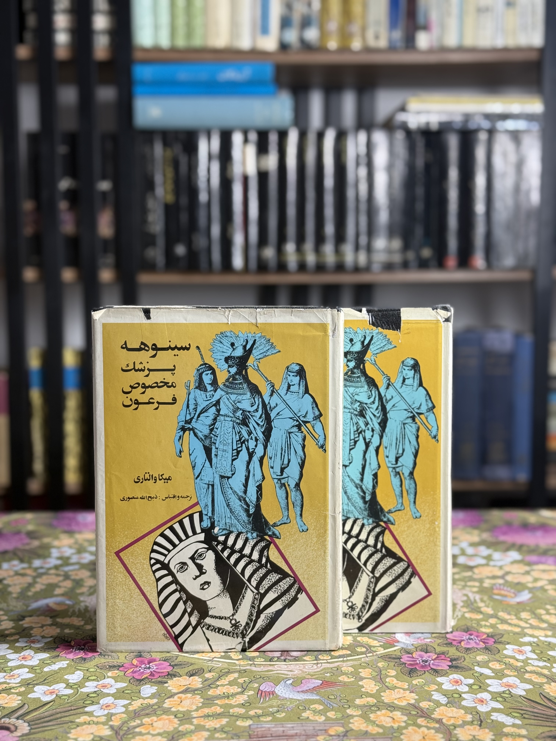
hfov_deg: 30.3
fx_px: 1028
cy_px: 370
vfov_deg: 39.7
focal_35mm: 48
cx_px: 278
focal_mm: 6.76
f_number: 1.78
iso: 50
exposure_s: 1/50
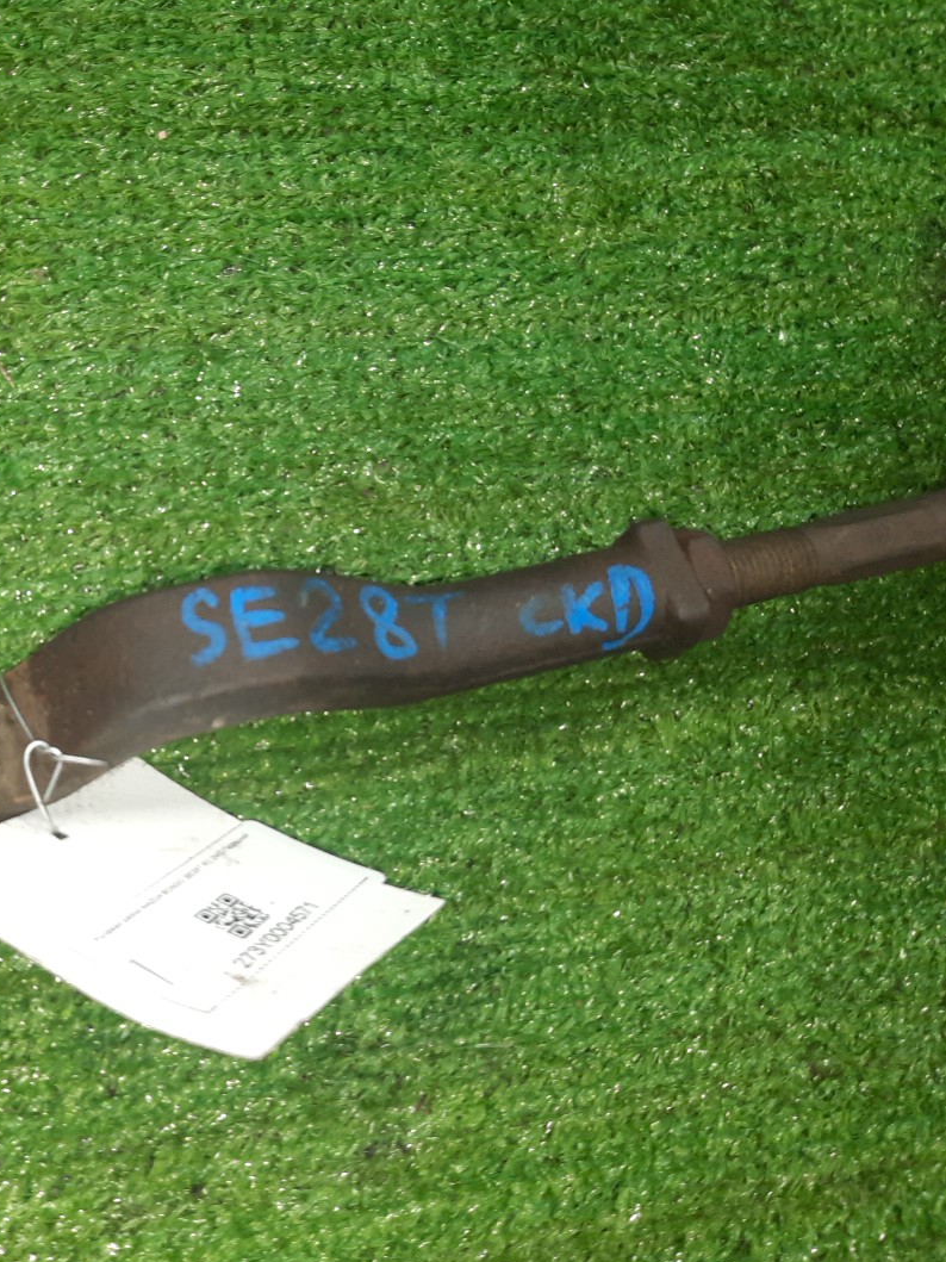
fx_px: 1239
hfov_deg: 40.1
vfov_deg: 54.0
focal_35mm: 34
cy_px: 633
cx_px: 192
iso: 341
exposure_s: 1/50
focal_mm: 4.6
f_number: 2
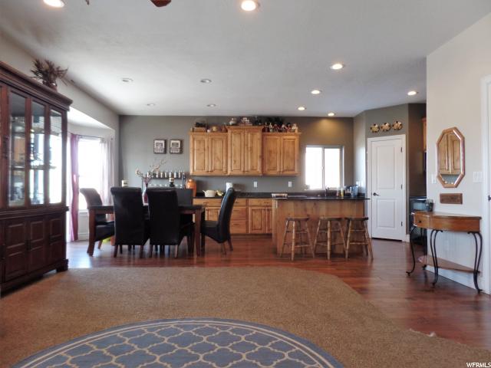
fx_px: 326
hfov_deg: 73.9
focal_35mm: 23
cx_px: 246
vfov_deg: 58.9
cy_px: 184
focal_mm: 4.1
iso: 160
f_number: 2.8
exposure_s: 1/30
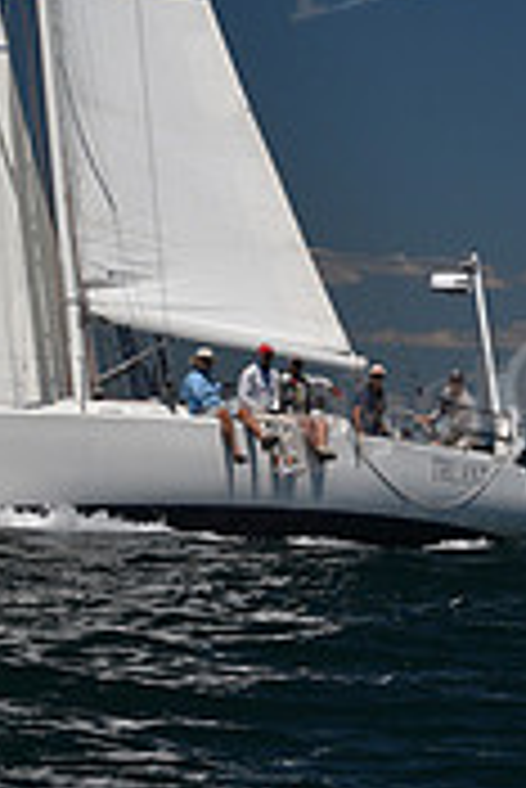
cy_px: -266
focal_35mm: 232
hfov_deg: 5.9
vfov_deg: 8.7
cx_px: 52
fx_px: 5074
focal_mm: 70
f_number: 9
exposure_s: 1/800
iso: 250
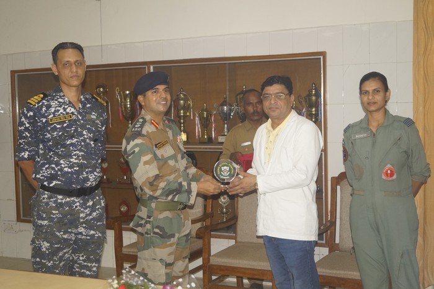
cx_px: 217
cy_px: 144
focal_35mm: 45
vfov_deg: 29.8
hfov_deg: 43.6
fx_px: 542
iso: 800
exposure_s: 1/125
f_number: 4.5
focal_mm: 30
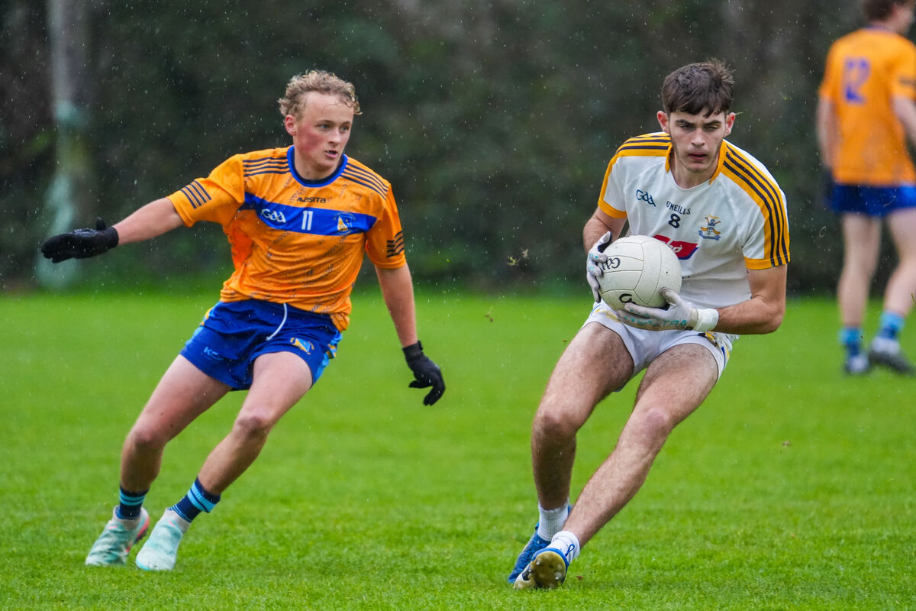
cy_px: 306
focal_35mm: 600
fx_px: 15265
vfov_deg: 2.3
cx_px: 458
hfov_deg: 3.4
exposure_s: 1/1000
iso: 4000
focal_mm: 600
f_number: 6.3
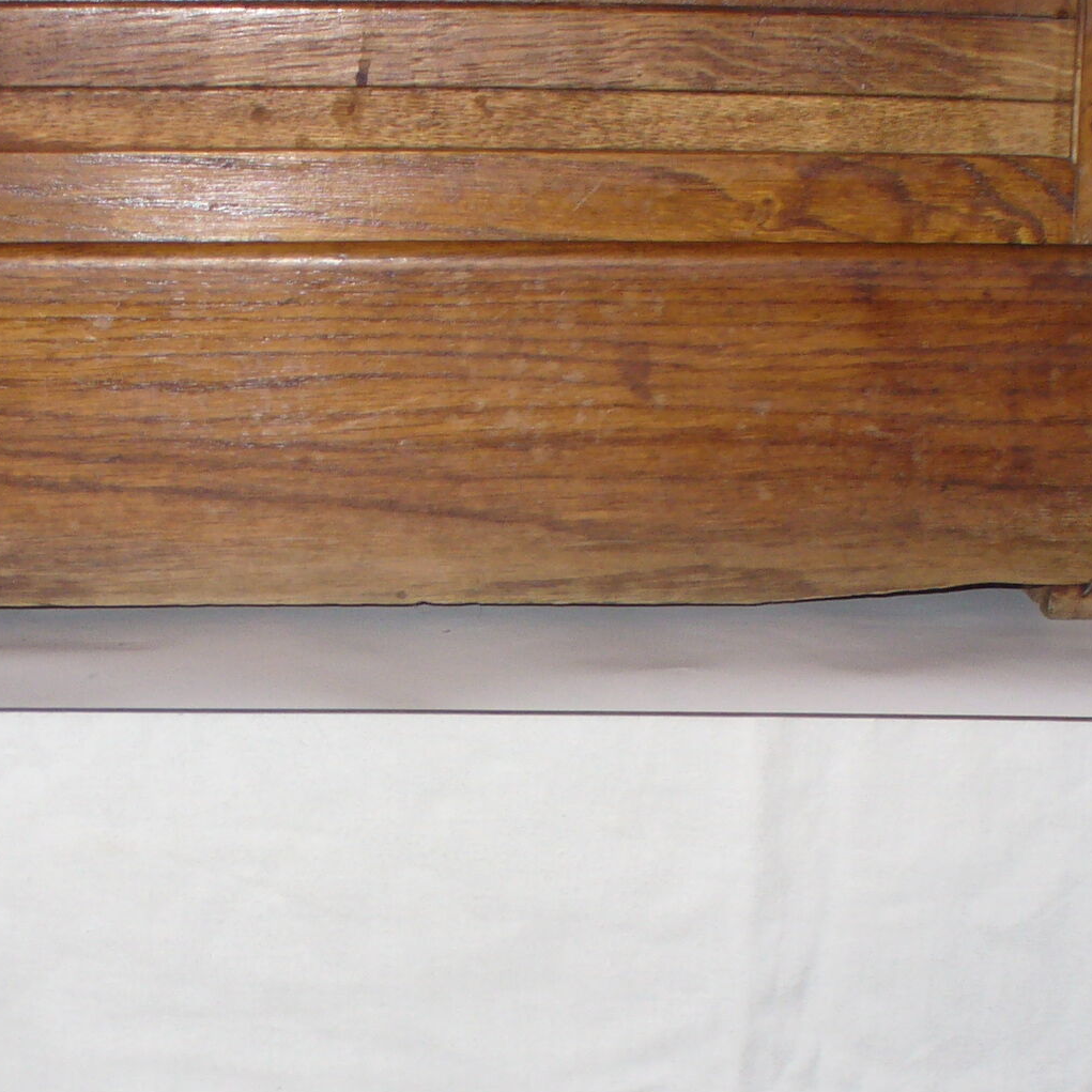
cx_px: 414
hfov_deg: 21.1
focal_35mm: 82
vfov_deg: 21.0
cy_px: 817
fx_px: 2927
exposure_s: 1/30
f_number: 2.8
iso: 100
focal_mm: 6.1
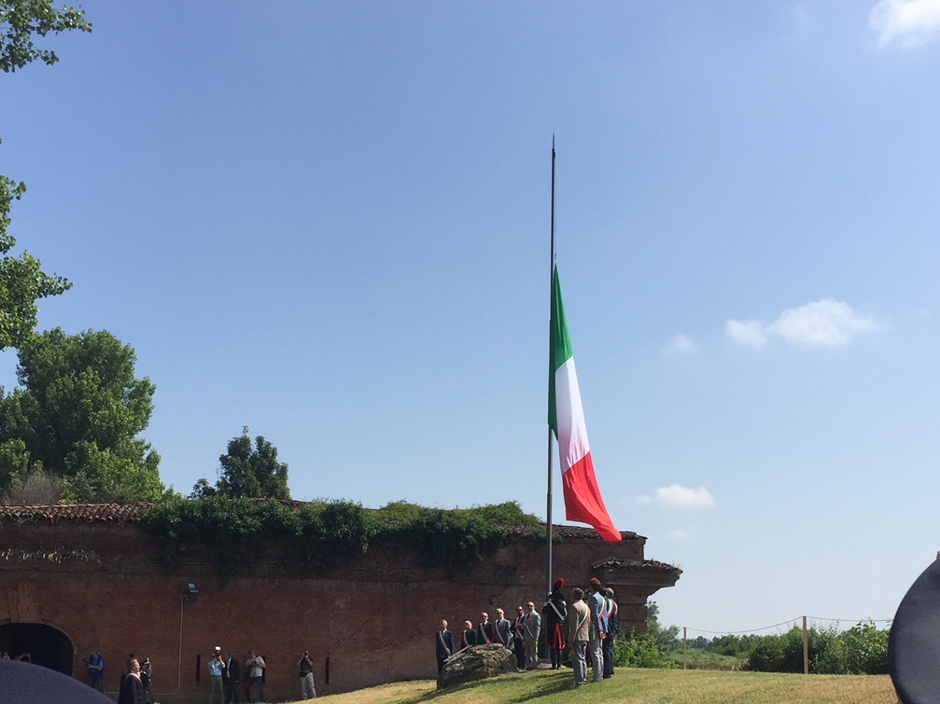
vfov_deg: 30.3
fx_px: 1276
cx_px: 462
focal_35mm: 47
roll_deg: -2.0
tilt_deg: +4.7
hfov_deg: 40.4
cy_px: 544
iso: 32
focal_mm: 4.15
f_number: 2.2
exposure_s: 1/2475
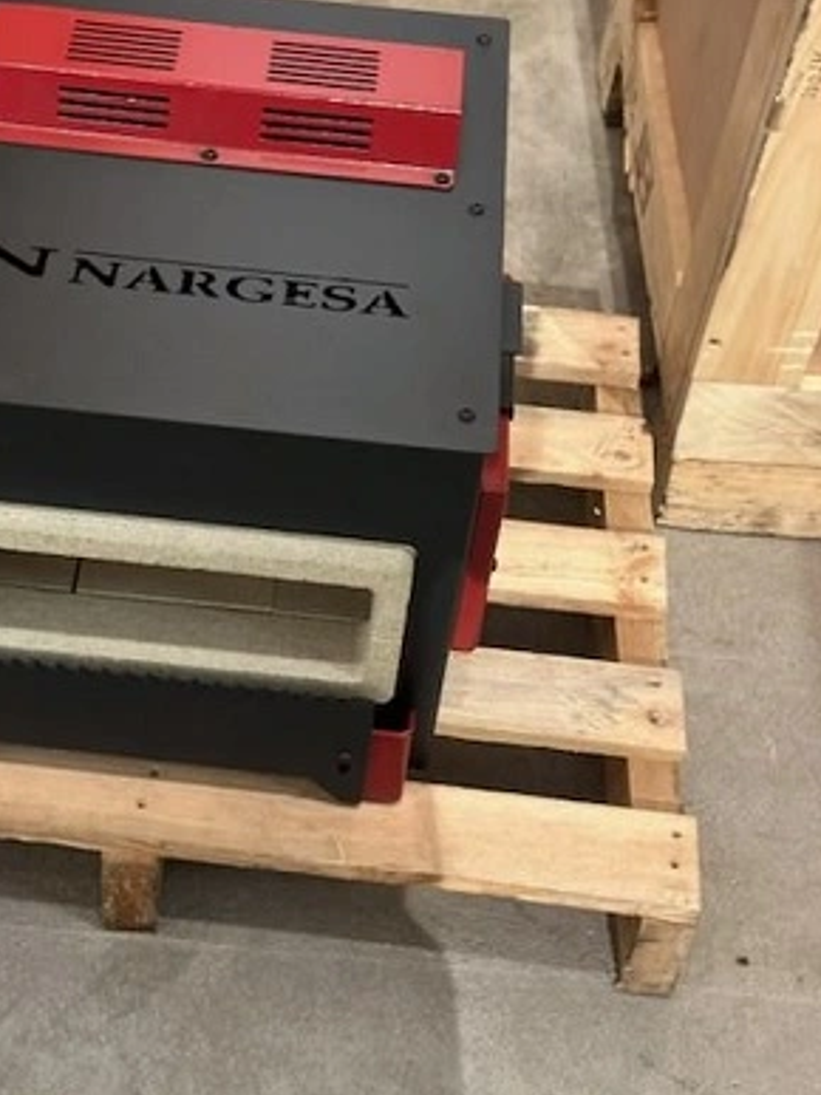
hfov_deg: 23.6
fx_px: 1962
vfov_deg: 31.1
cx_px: 316
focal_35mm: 62
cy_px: 447
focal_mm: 6.86
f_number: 1.78
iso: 320
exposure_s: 1/40
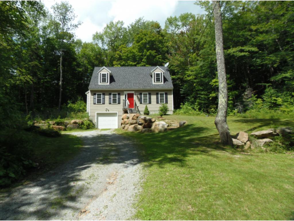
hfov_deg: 71.6
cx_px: 147
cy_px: 110
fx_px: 204
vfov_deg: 56.9
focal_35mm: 24
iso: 64
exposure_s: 1/640
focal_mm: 4.3
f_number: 2.9
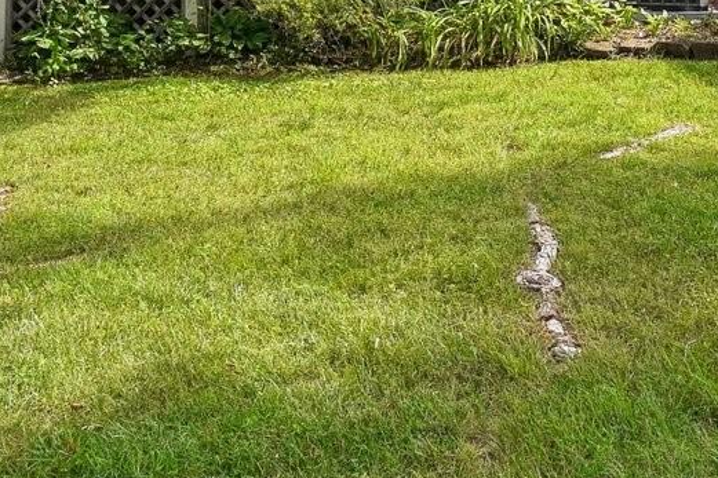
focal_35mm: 59
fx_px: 1176
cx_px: 499
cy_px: -253
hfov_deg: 33.5
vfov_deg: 19.7
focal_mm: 10
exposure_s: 1/200
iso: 100
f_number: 8
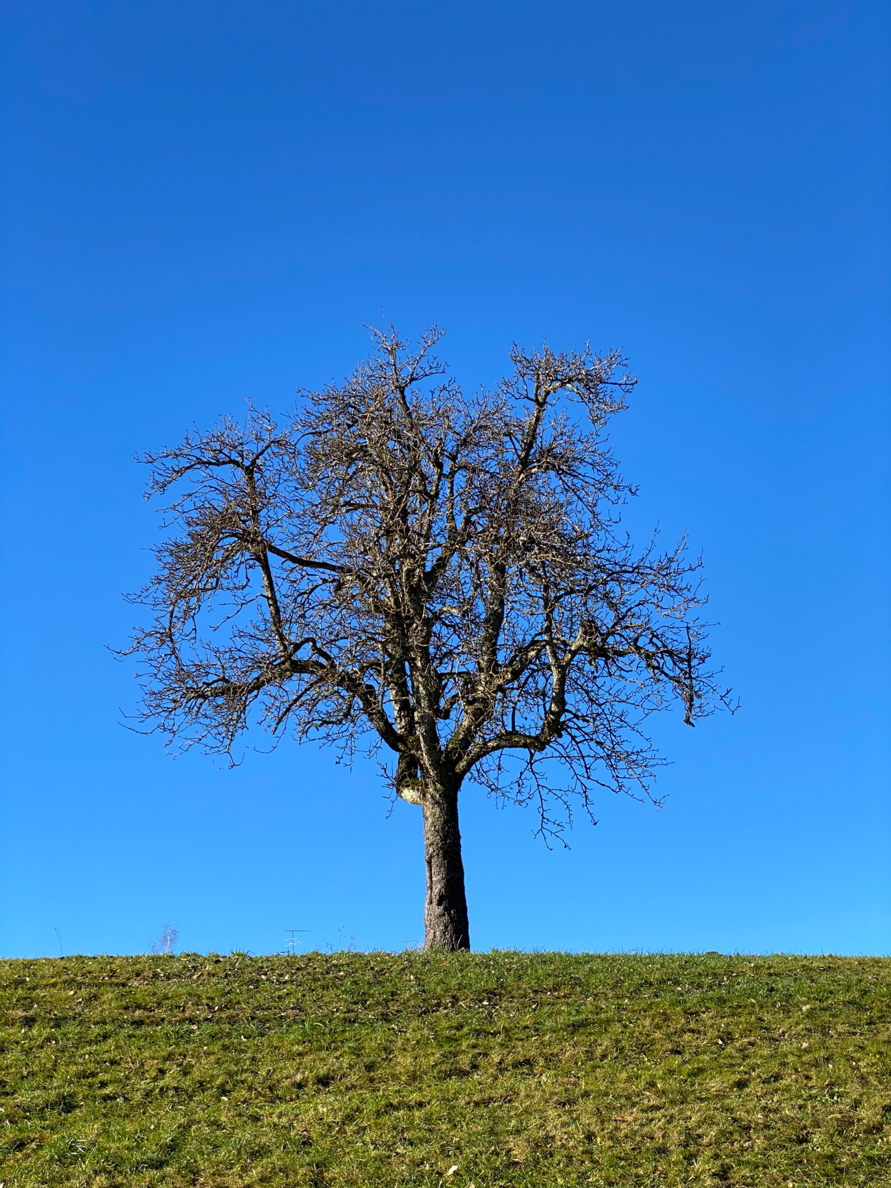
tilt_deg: +22.7
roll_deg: +3.0
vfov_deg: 36.8
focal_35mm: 52
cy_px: 594
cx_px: 446
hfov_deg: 28.0
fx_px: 1785
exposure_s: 1/826
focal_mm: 6
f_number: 2
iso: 20
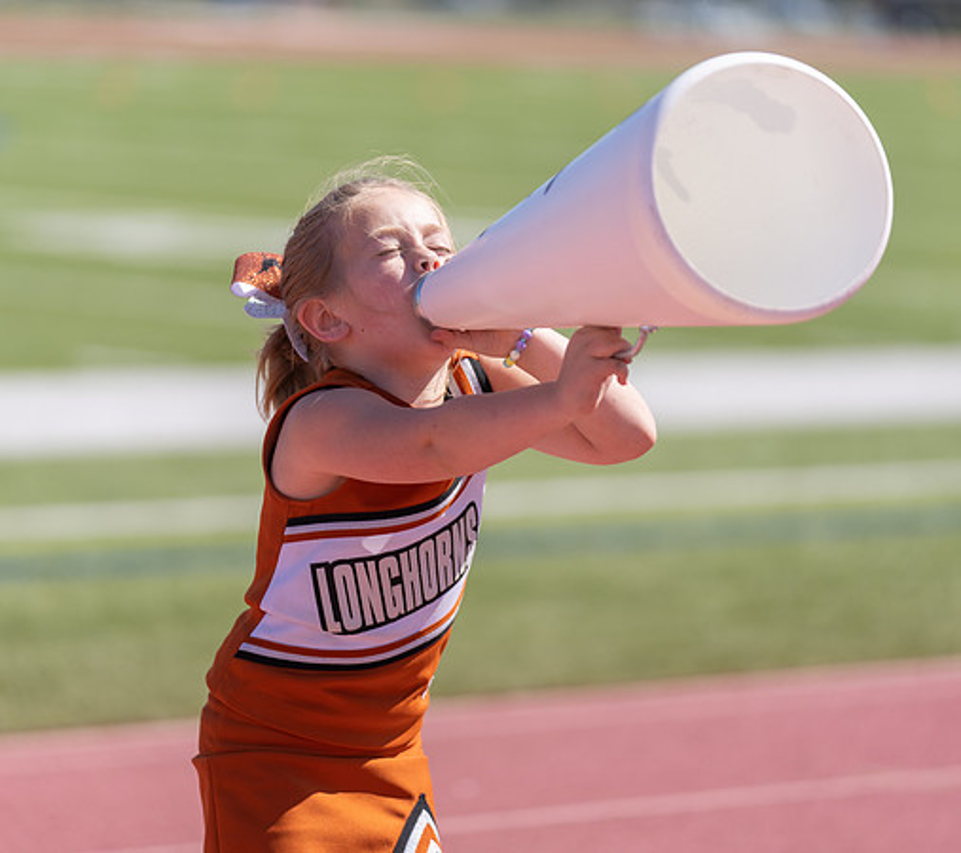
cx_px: 426
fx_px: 6076
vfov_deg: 8.0
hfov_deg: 9.0
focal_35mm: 205
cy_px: 426
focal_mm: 171
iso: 100
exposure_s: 1/2000
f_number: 2.8
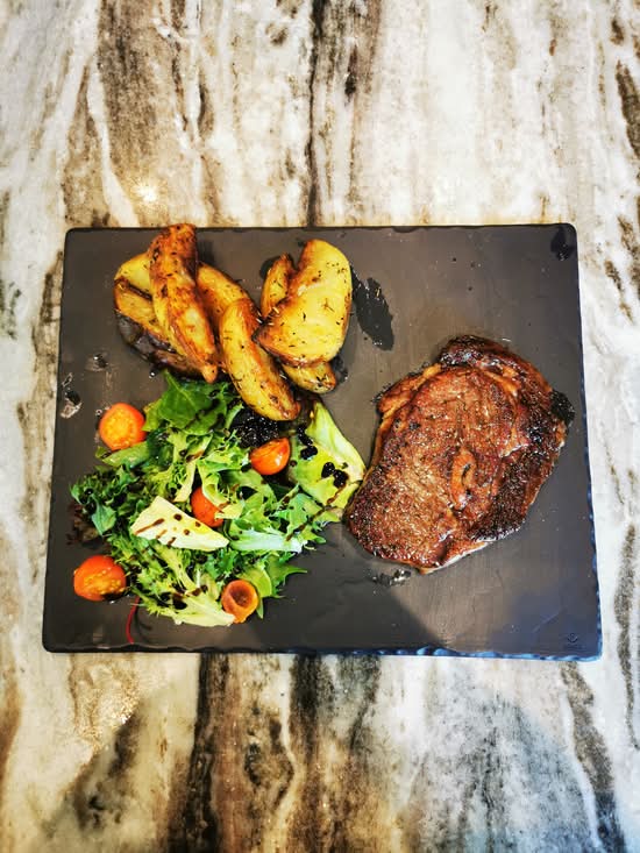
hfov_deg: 51.4
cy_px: 426
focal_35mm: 27
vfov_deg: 65.3
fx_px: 665
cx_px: 320
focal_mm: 5.56
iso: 125
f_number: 1.6
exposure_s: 1/50
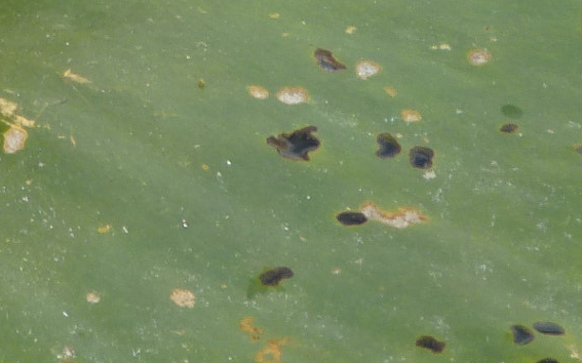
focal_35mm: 1470
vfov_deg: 0.9
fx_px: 23309
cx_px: -430
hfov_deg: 1.4
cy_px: -132
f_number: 5.9
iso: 100
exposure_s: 1/160
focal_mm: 68.8
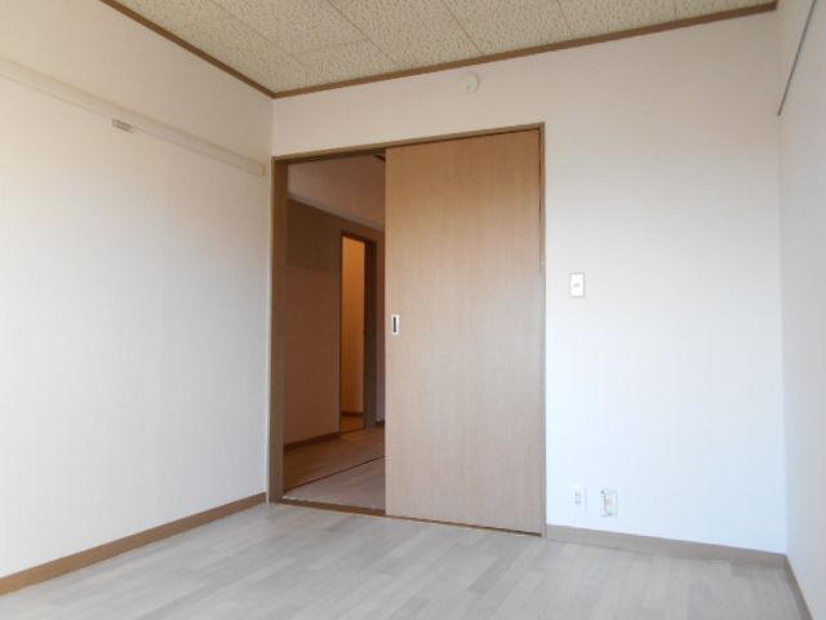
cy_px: 310
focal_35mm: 26
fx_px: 620
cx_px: 413
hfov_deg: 67.3
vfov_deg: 53.1
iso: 220
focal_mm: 4.6
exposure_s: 1/30
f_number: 3.2
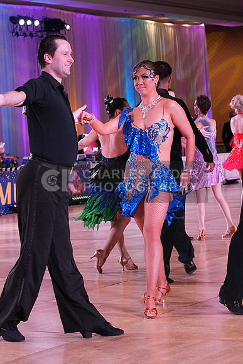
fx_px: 1123
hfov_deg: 12.3
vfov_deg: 18.4
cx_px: 122
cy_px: 182
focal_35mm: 111
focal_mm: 74
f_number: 6.3
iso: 3200
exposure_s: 1/320
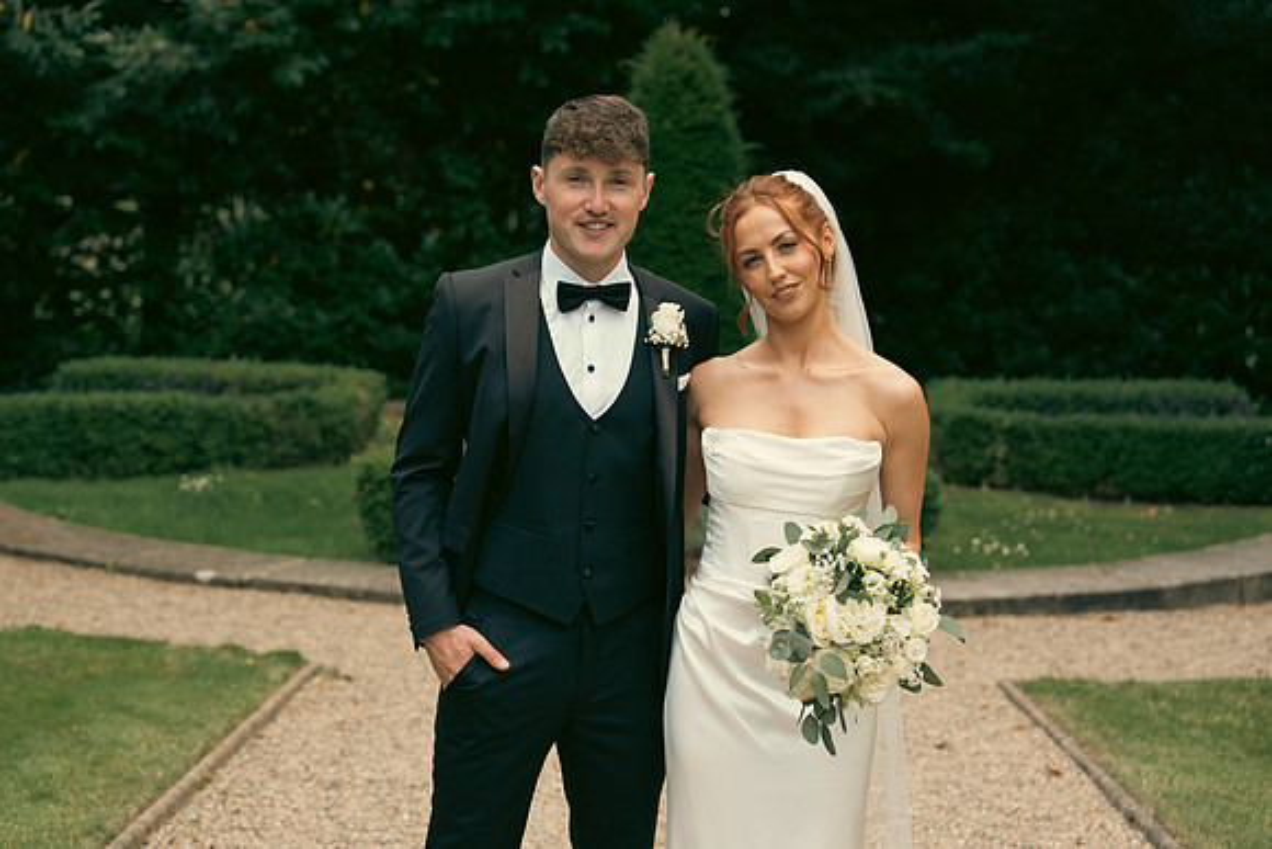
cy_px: 424
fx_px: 2474
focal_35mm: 70
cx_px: 636
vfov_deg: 19.5
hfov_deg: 28.8
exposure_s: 1/160
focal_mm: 70
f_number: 3.5
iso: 50
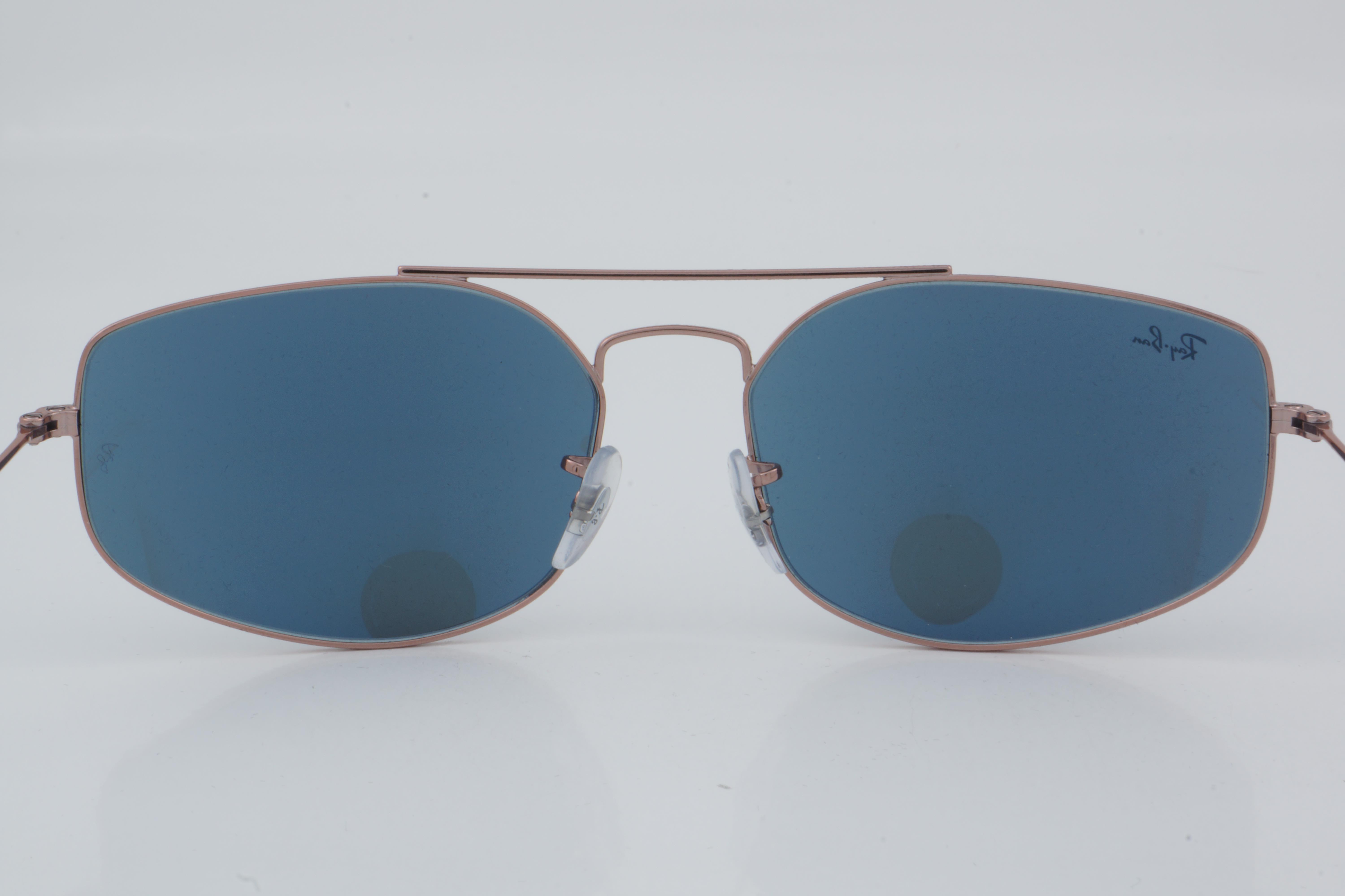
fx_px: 2802
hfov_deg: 27.0
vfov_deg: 18.2
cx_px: 672
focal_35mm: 75
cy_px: 448
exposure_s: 1/4
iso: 100
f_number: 29
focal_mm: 50
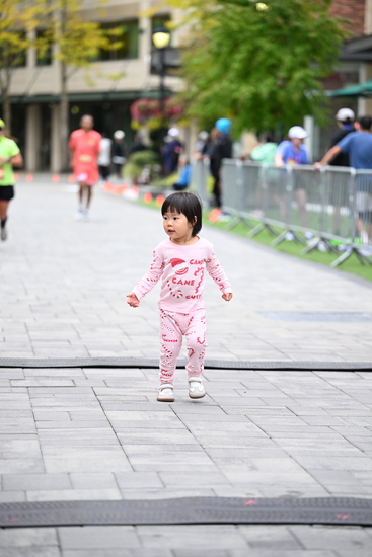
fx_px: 1859
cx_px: 186
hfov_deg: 11.4
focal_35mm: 120
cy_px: 278
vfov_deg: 17.1
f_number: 2.8
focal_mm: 120
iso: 640
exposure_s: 1/2000
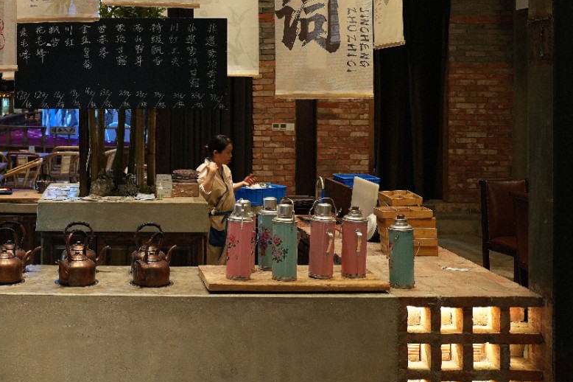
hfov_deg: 35.6
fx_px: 859
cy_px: 81
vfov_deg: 24.7
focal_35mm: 54
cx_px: 109
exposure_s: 1/160
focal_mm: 30
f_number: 3.2
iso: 2000
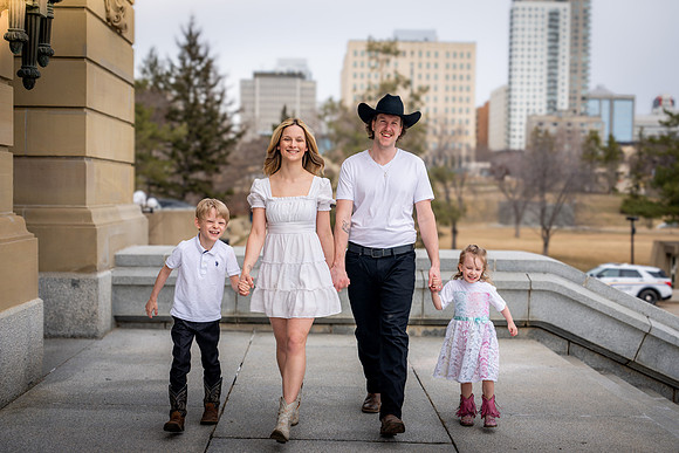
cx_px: 340
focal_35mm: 50
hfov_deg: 39.6
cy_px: 226
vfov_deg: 27.0
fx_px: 943
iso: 100
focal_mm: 50
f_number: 2.8
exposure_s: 1/1000
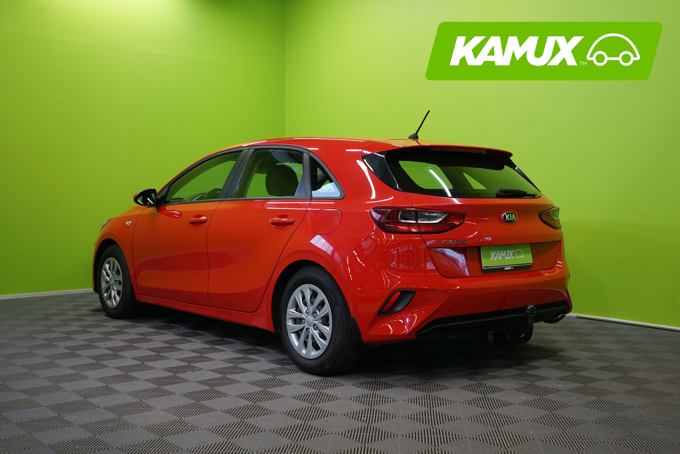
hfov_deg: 49.6
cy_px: 227
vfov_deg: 34.2
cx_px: 340
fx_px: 737
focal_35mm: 39
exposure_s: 1/30
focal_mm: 39
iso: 400
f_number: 5.6
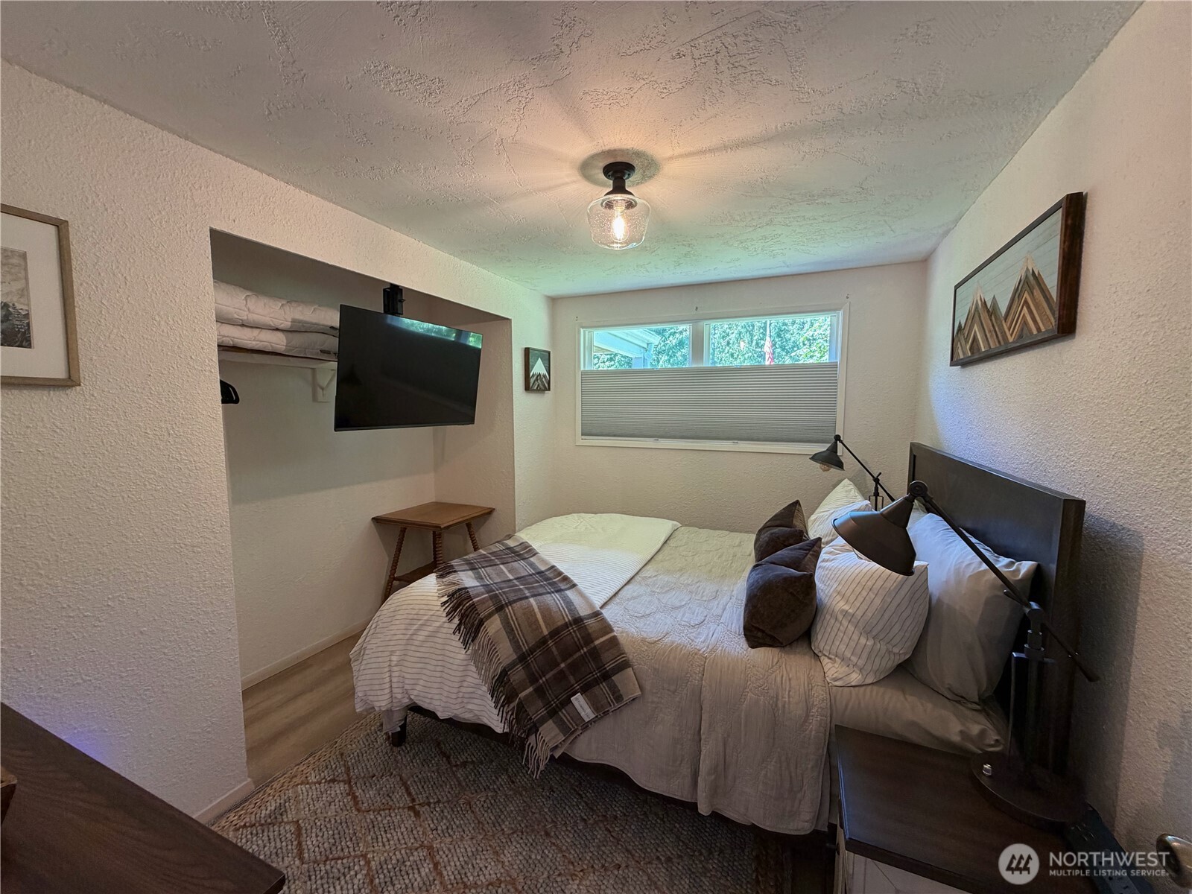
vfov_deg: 85.7
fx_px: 482
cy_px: 447
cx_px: 596
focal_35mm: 14
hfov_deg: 102.1
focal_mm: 2.22
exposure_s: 1/60
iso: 200
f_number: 2.2
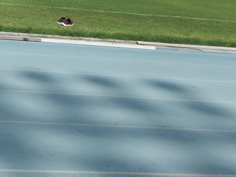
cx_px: -79
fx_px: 689
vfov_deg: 14.3
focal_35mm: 101
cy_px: -24
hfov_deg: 18.0
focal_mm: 6.1
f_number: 6.7
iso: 125
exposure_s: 1/500
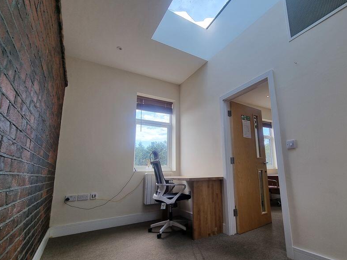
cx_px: 201
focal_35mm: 17
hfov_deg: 90.3
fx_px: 170
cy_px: 132
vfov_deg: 74.7
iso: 50
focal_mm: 2.2
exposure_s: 1/182
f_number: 2.2
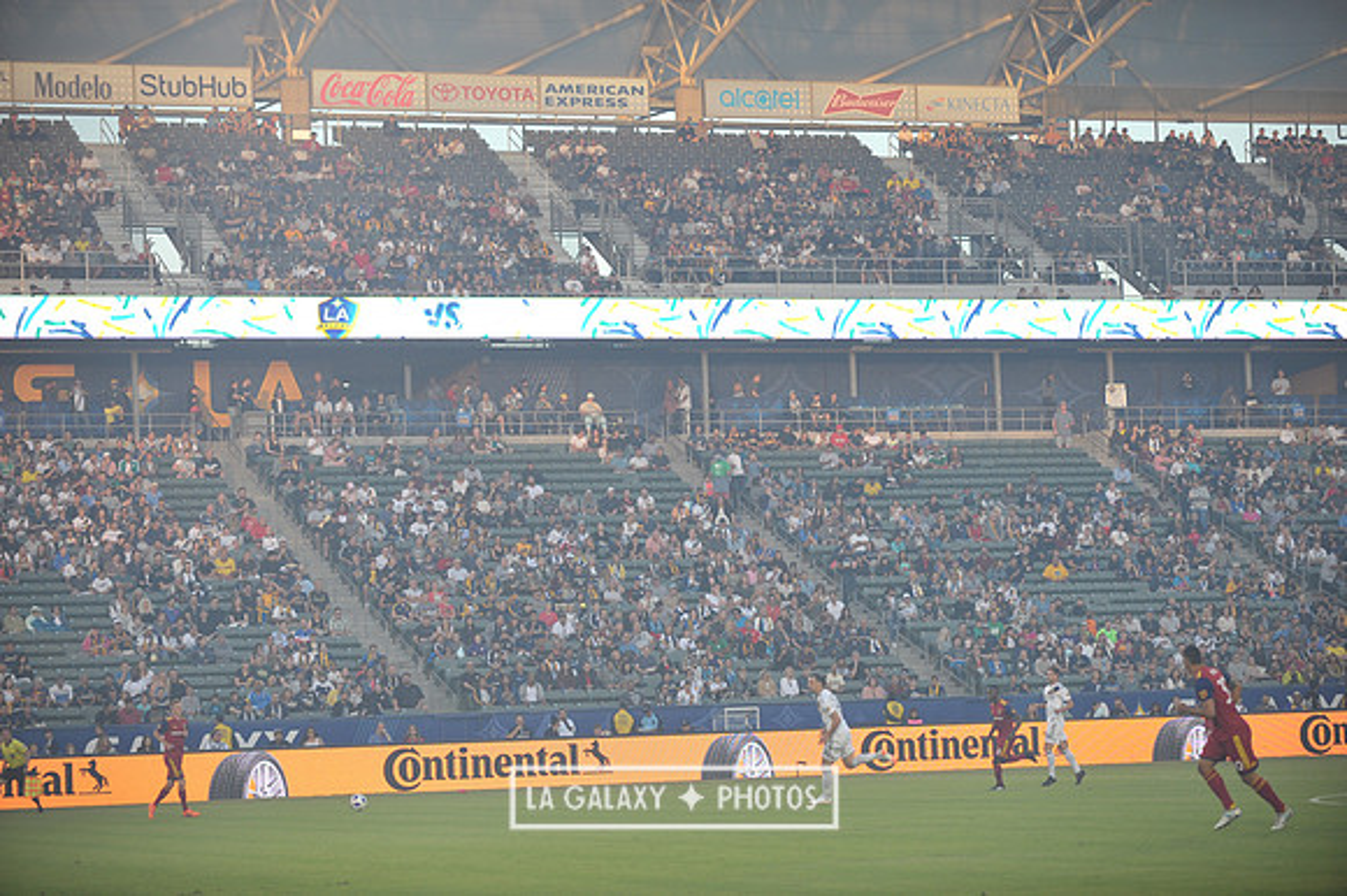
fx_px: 4113
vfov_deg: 12.4
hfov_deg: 18.6
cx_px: 674
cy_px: 448
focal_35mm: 110
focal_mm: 110
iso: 800
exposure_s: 1/1250
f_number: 2.8
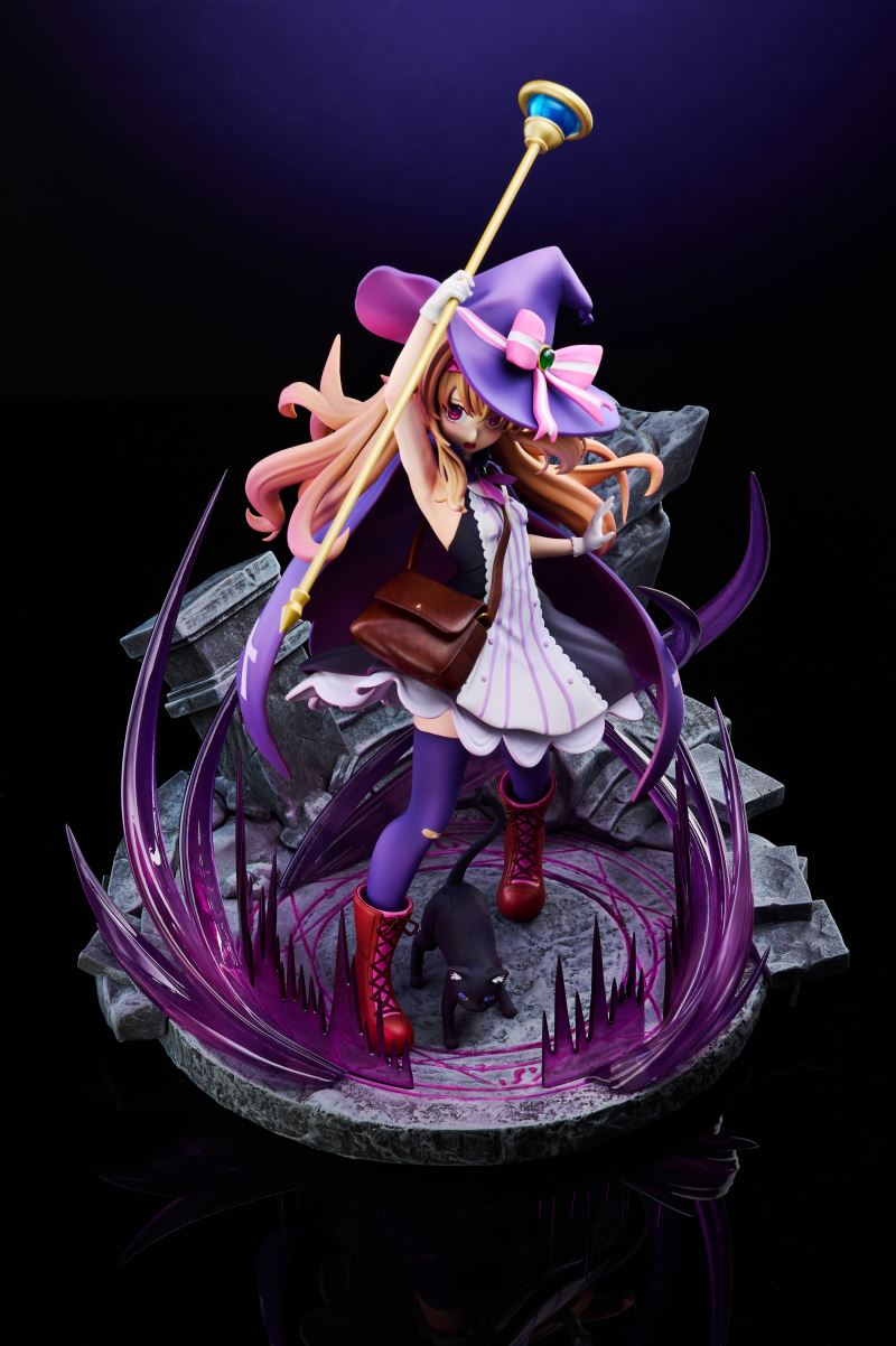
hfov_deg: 13.0
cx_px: 448
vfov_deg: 19.5
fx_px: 3924
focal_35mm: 105
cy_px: 673
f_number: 13
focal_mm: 70
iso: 160
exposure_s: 1/100
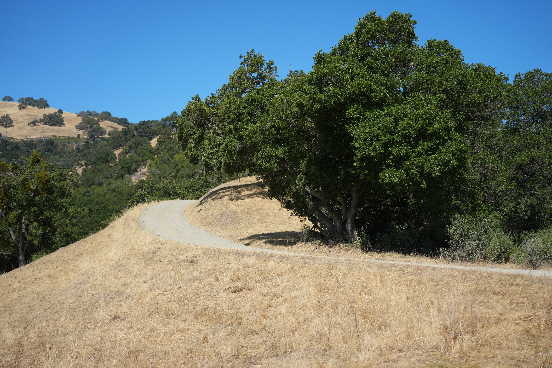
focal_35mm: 50
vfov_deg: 27.0
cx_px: 276
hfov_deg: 39.6
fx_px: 767
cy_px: 184
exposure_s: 1/2500
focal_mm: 50
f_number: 4.5
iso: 400
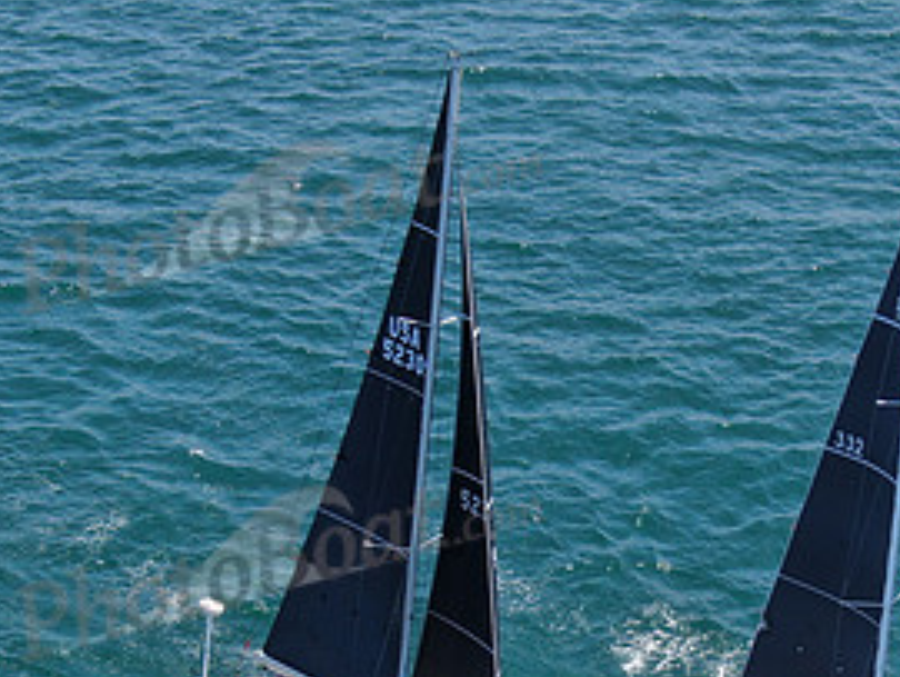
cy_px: 705
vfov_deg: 14.1
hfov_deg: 18.9
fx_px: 2680
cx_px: 740
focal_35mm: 103
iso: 100
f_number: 3.8
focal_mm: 8.6
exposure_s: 1/500
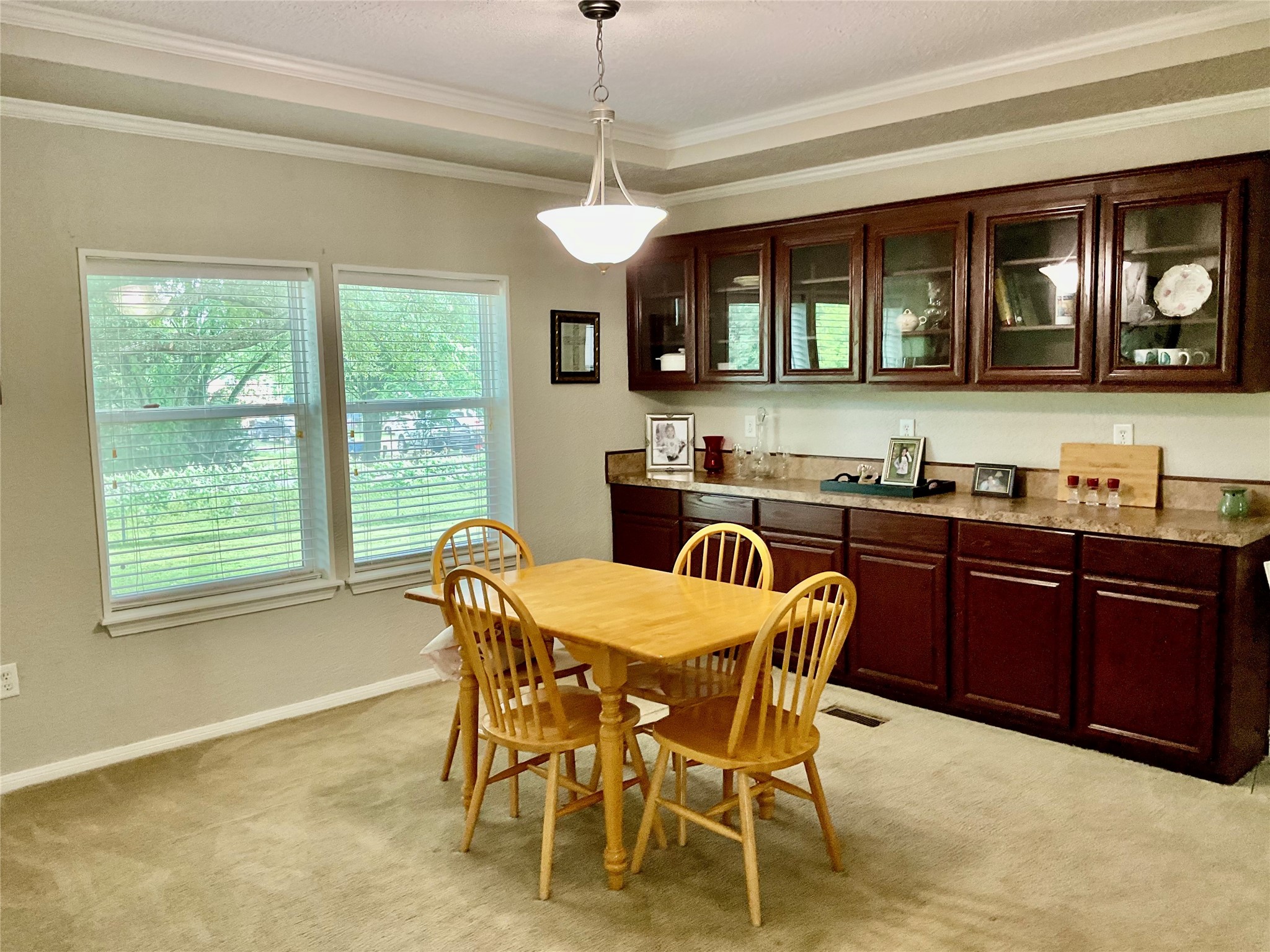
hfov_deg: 61.7
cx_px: 635
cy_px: 476
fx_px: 1064
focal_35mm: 29
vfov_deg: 48.2
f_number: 1.8
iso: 125
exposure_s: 1/60
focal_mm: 3
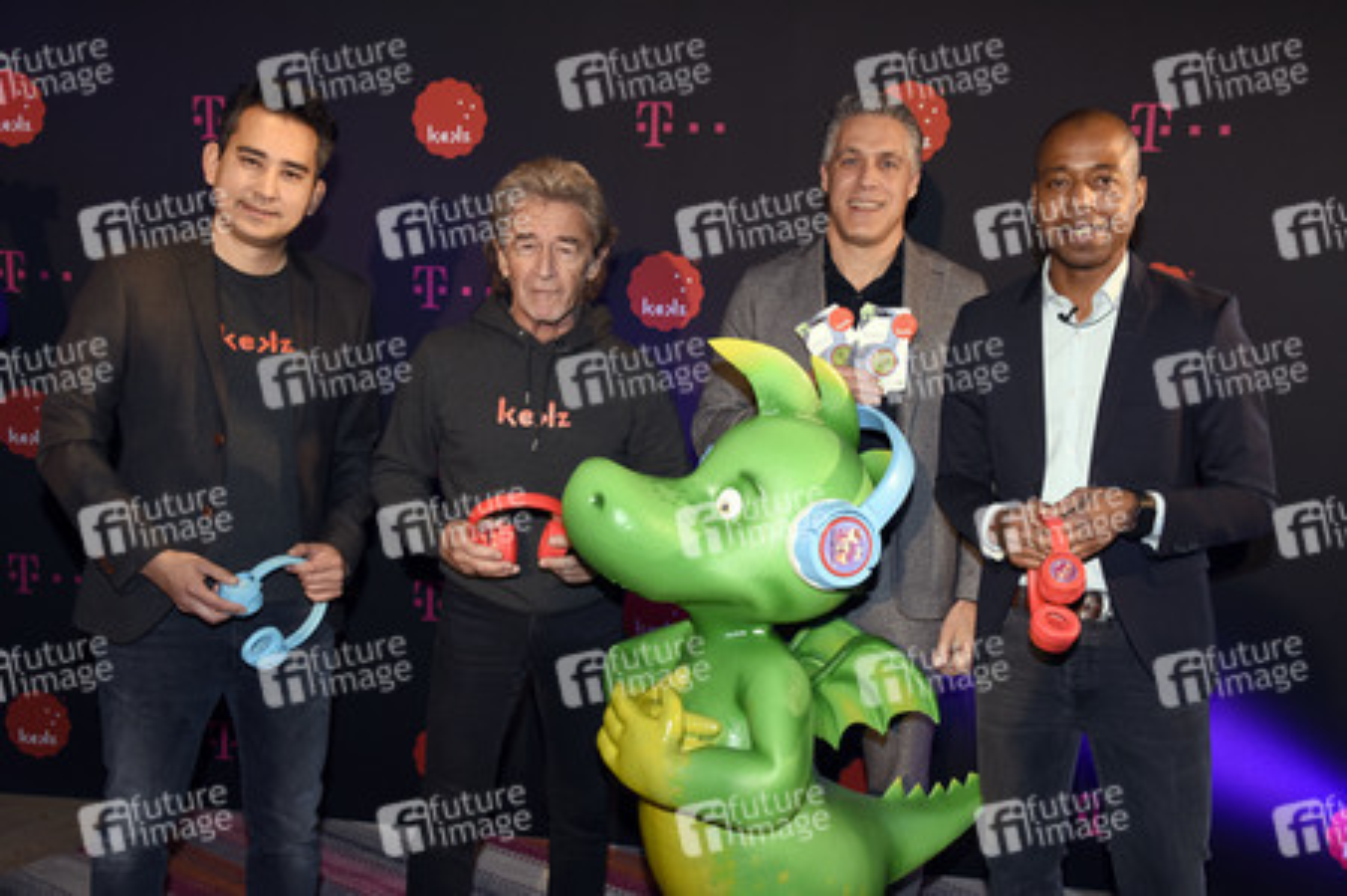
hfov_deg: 58.8
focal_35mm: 32
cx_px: 674
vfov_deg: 41.1
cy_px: 448
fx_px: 1196
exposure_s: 1/125
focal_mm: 32
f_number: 6.3
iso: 1600
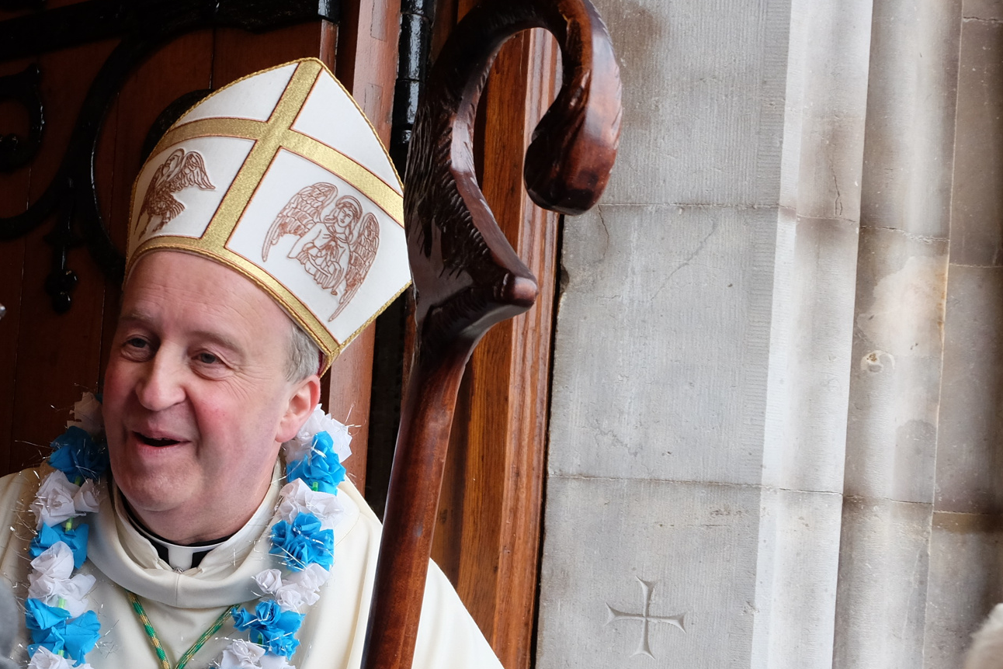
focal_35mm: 65
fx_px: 1811
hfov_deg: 29.9
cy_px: 523
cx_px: 138
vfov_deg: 20.7
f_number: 5
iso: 800
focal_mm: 23.2
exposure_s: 1/100
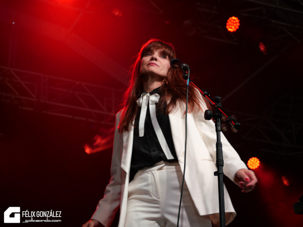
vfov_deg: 16.4
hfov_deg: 21.8
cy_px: 114
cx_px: 152
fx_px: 788
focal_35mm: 90
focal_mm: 45
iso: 200
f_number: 4
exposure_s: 1/100
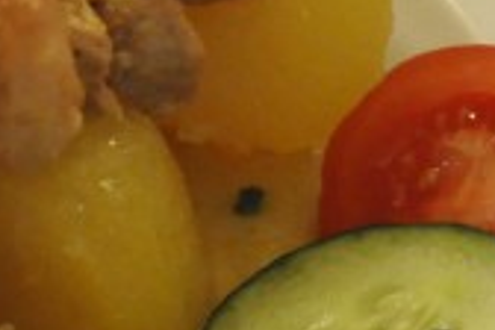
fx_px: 5513
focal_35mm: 401
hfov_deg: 5.1
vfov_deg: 3.4
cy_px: 209
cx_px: -50
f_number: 2.5
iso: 3200
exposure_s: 1/160
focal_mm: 50
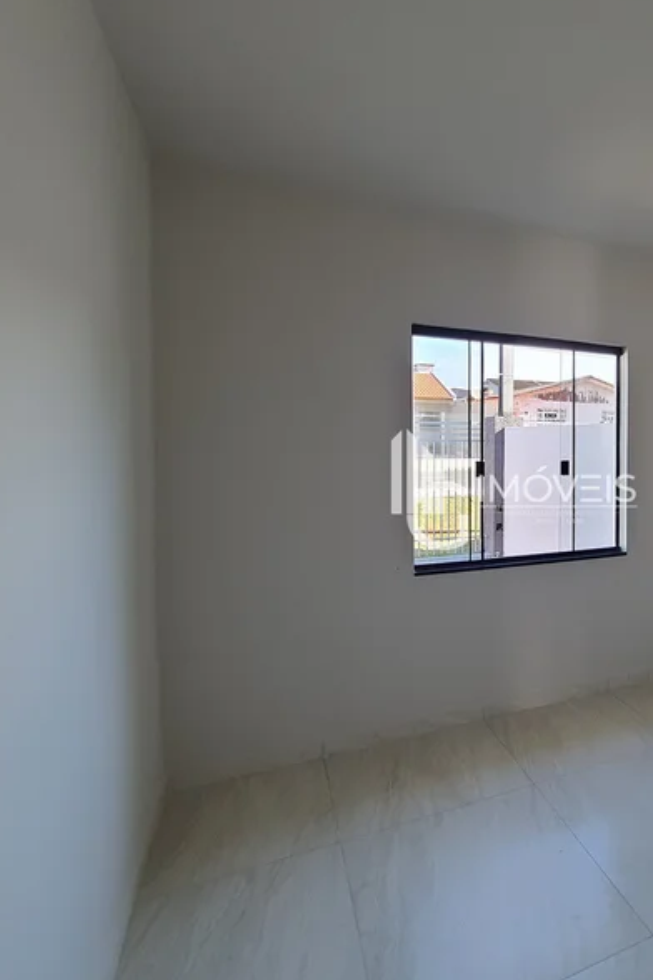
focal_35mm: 19
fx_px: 517
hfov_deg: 59.9
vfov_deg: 86.9
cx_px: 515
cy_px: 489
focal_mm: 1.74
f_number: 2.2
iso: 50
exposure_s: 1/103
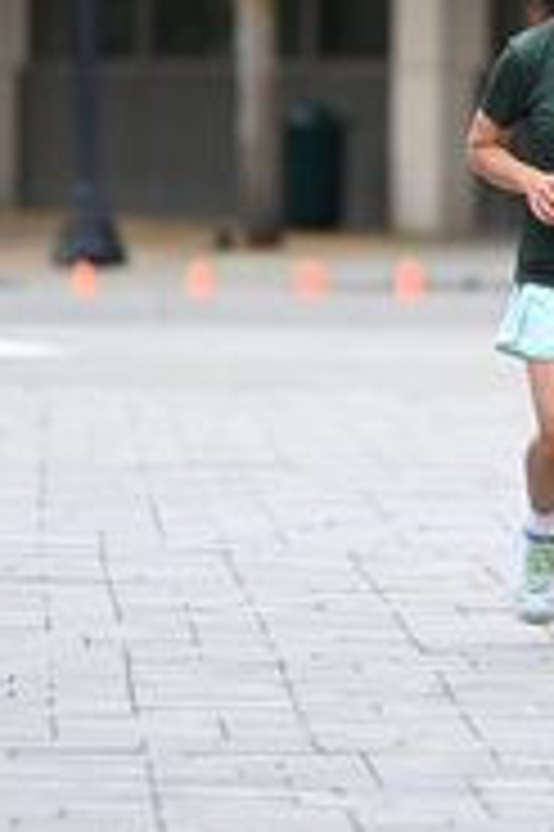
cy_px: 40
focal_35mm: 595
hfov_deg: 2.3
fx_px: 13759
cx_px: 489
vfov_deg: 3.5
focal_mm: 200
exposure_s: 1/2000
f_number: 2.8
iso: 640
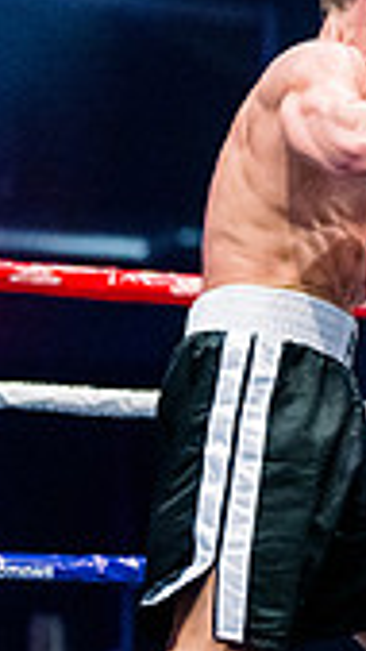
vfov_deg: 10.8
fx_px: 3435
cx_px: 685
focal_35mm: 199
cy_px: 151
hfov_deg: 6.0
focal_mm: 50
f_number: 1.4
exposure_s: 1/1600
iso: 6400
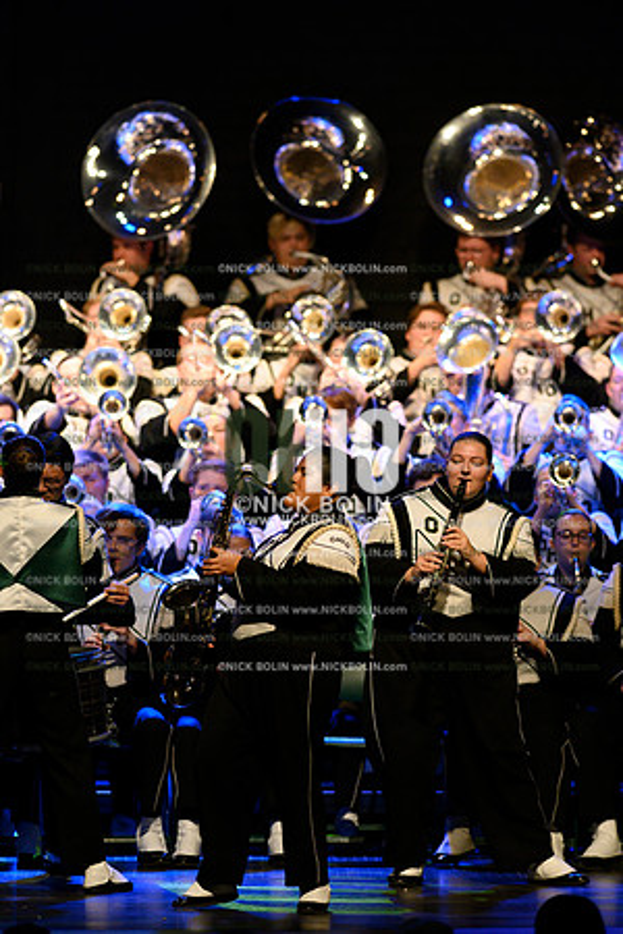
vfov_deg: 6.9
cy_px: 467
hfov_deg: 4.6
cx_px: 312
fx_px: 7787
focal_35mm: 300
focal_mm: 300
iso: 5000
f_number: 4
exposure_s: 1/500
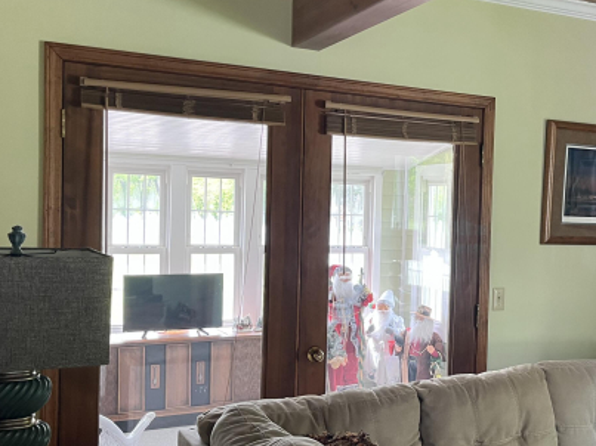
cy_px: 250
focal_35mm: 43
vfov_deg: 33.5
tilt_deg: -2.1
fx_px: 740
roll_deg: -0.5
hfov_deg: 43.0
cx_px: 416
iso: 80
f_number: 1.6
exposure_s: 1/60
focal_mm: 5.1
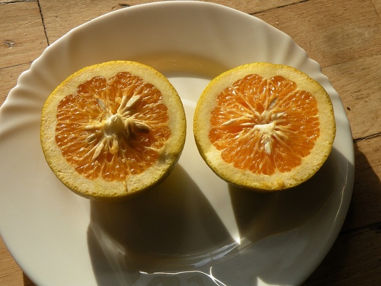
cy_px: 143
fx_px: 616
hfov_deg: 34.3
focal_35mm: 56
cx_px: 190
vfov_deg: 26.1
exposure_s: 1/214
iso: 64
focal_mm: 9.8
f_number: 6.3
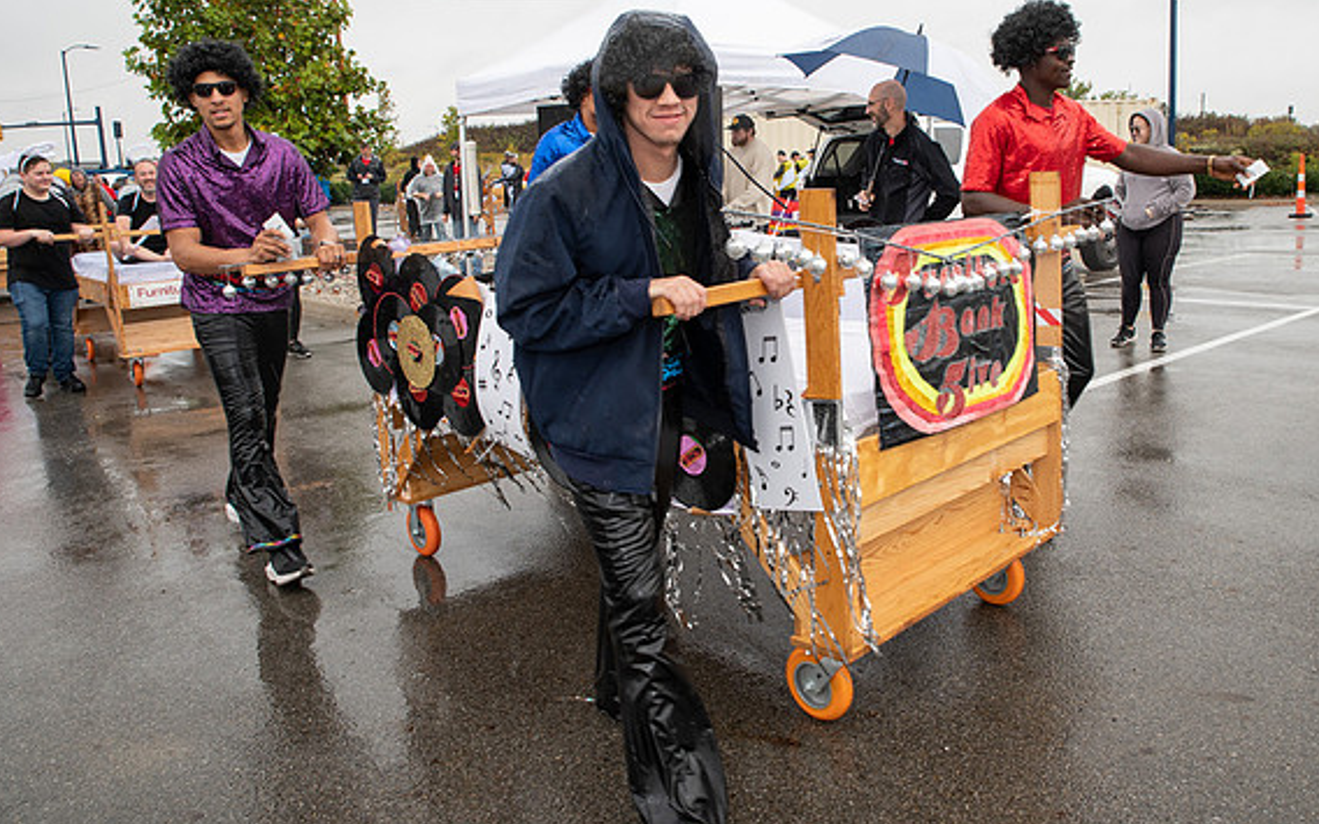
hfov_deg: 64.2
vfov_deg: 43.0
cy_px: 349
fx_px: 1042
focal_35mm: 29
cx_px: 768
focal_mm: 24
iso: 400
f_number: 7.1
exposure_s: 1/200
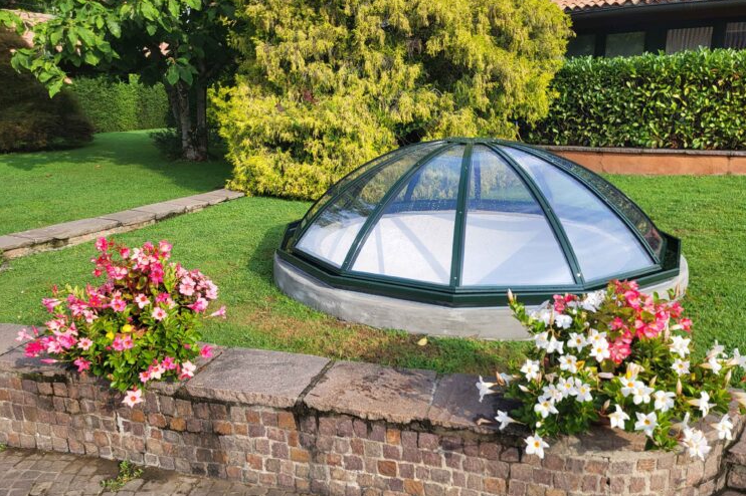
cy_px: 245
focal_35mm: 28
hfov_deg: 65.5
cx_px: 368
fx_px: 580
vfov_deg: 46.4
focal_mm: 5.4
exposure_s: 1/1441
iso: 40
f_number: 1.8
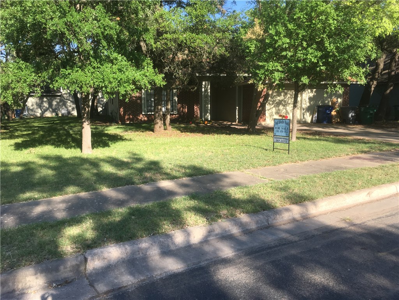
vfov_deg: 48.2
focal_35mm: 29
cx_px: 200
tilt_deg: -8.5
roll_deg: -0.5
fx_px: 334
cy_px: 150
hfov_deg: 61.7
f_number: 2.2
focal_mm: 4.15
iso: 25
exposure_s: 1/516
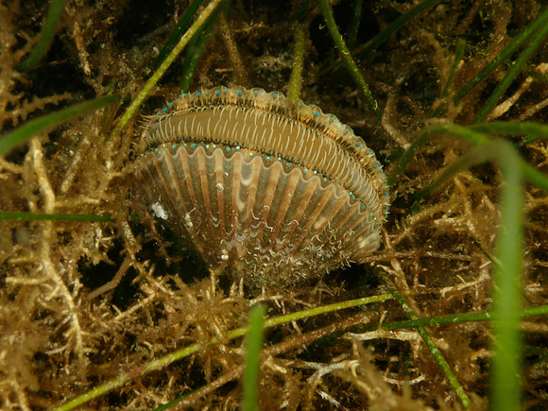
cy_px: 206
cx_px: 274
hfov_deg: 27.4
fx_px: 1124
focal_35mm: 71
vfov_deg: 20.7
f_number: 3.9
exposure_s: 1/60
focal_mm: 12.73
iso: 200
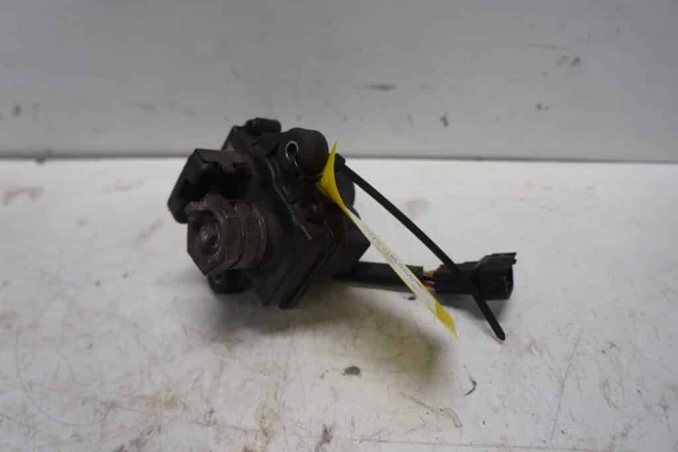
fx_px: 509
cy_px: 226
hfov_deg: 67.4
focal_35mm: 27
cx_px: 339
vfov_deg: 47.9
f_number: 3.5
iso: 100
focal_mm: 18
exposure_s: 1/80
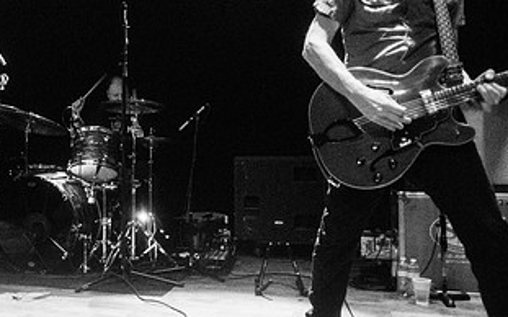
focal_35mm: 38
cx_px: 139
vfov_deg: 33.5
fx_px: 526
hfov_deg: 49.9
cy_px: 133
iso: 6400
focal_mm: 20
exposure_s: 1/100
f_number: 2.8
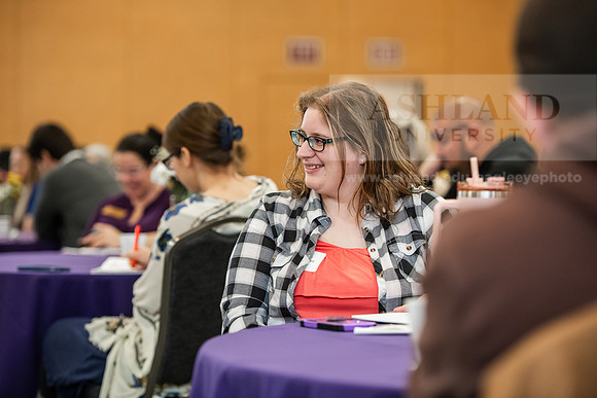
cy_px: 199
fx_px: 1990
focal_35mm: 120
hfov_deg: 17.1
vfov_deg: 11.4
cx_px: 298
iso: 2000
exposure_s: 1/125
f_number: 3.2
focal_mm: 120
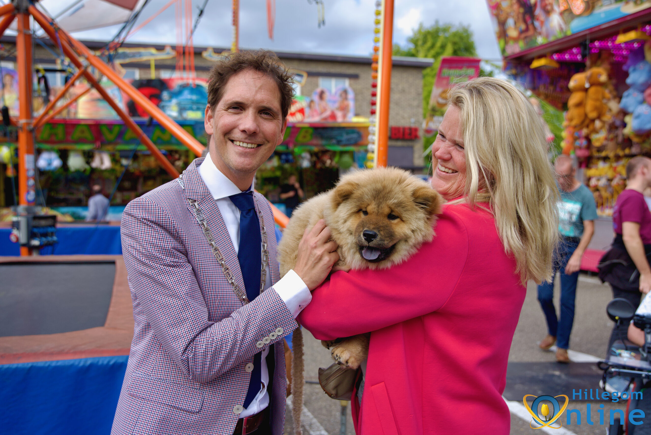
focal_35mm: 34
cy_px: 218
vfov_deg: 38.9
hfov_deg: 55.8
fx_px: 615
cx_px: 326
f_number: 4
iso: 250
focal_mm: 34
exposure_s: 1/2500
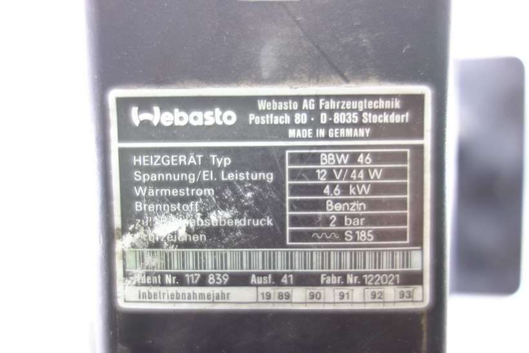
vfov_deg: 46.4
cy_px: 176
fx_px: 411
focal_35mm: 28
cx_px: 264
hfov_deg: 65.5
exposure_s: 1/30
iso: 320
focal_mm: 10.4
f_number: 1.8
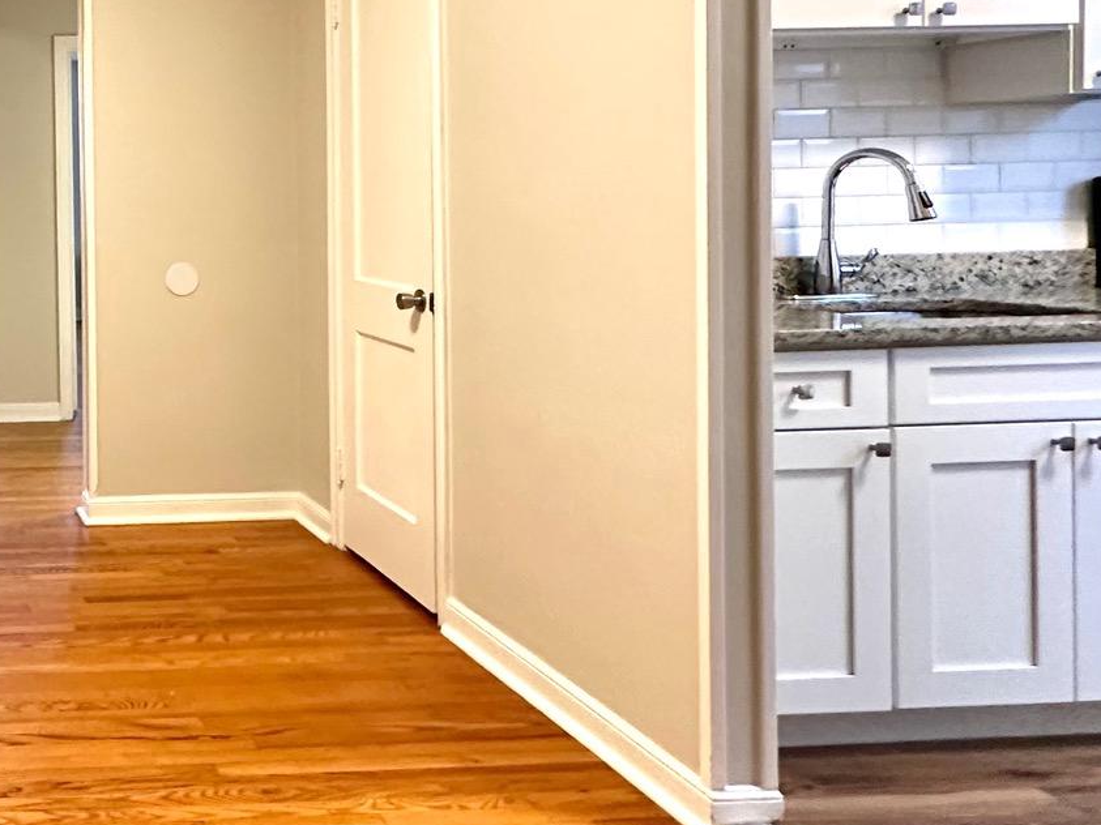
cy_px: 218
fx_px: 1081
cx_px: -99
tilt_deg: -2.1
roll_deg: +0.7
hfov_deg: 42.7
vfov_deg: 40.7
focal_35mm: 34
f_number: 2.2
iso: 400
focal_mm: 2.22
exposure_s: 1/60
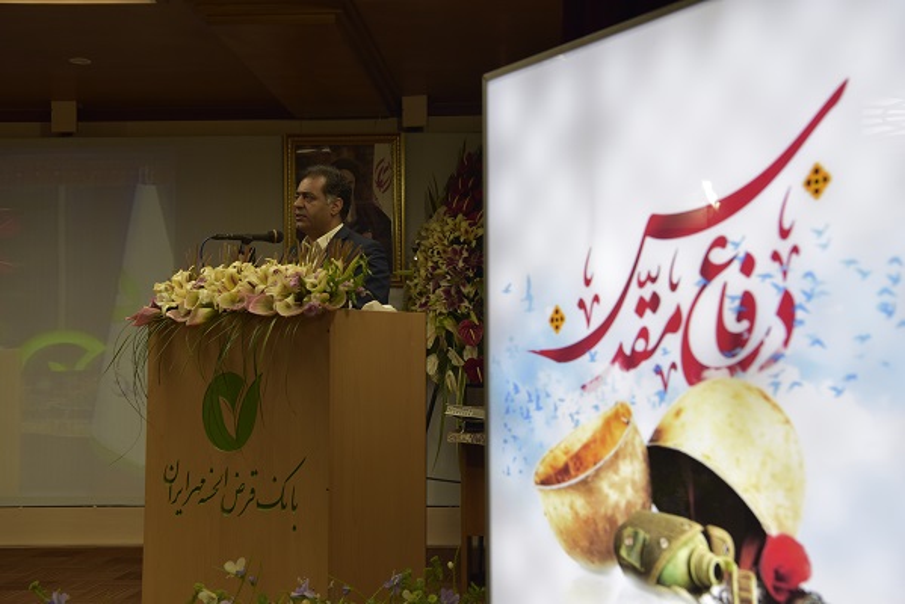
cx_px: 452
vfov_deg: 28.1
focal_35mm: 48
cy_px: 302
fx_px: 1207
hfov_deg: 41.1
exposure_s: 1/80
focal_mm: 48
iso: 450
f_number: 5.6
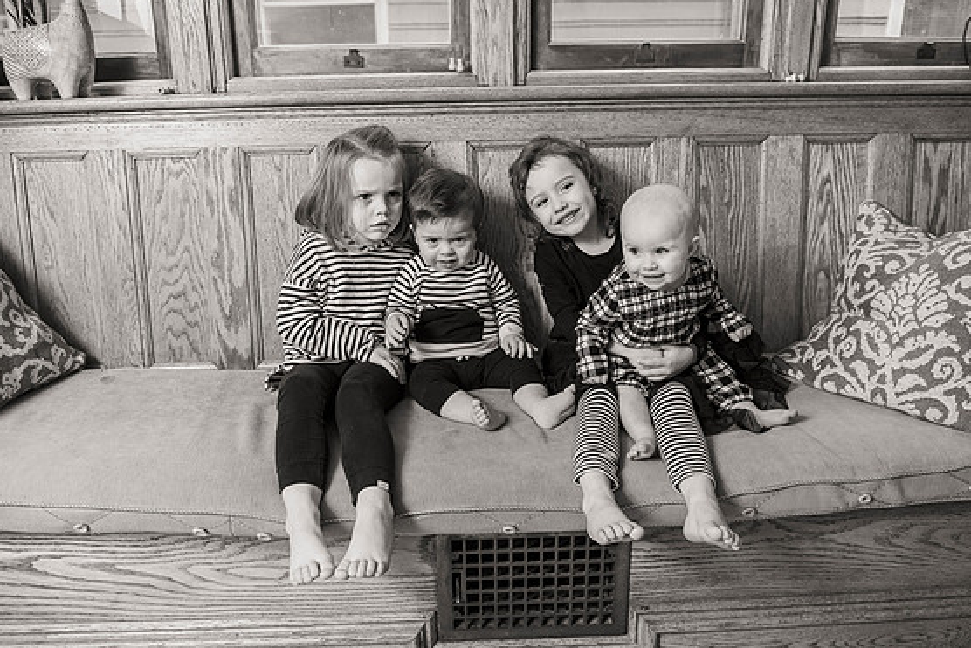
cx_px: 484
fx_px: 809
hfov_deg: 61.9
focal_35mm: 30
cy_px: 329
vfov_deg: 43.6
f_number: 4
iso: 500
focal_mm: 27
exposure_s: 1/200
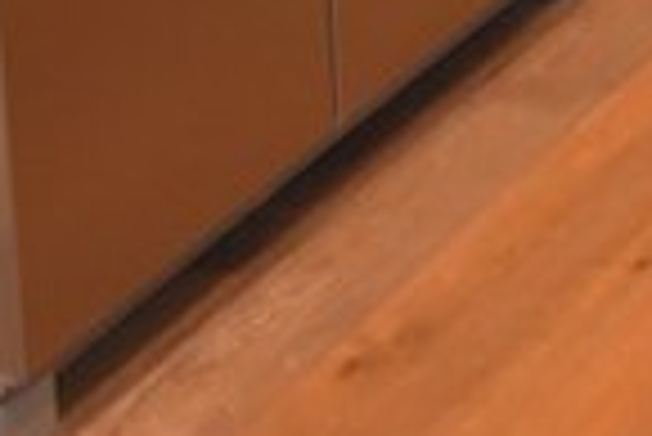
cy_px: -991
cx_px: 1745
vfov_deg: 7.4
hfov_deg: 10.4
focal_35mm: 159
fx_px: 2874
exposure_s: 1/80
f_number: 4.5
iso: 800
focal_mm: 15
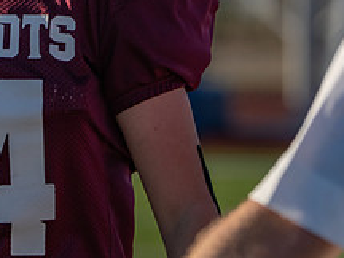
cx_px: 75
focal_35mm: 826
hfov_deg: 2.4
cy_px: -28
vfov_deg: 1.8
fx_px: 8208
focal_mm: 218
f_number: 5.6
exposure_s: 1/1250
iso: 125
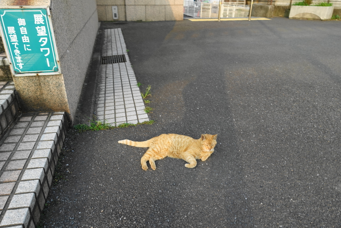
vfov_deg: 53.1
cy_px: 114
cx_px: 170
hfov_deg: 73.7
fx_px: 227
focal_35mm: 24
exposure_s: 1/250
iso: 200
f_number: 4
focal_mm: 8.8
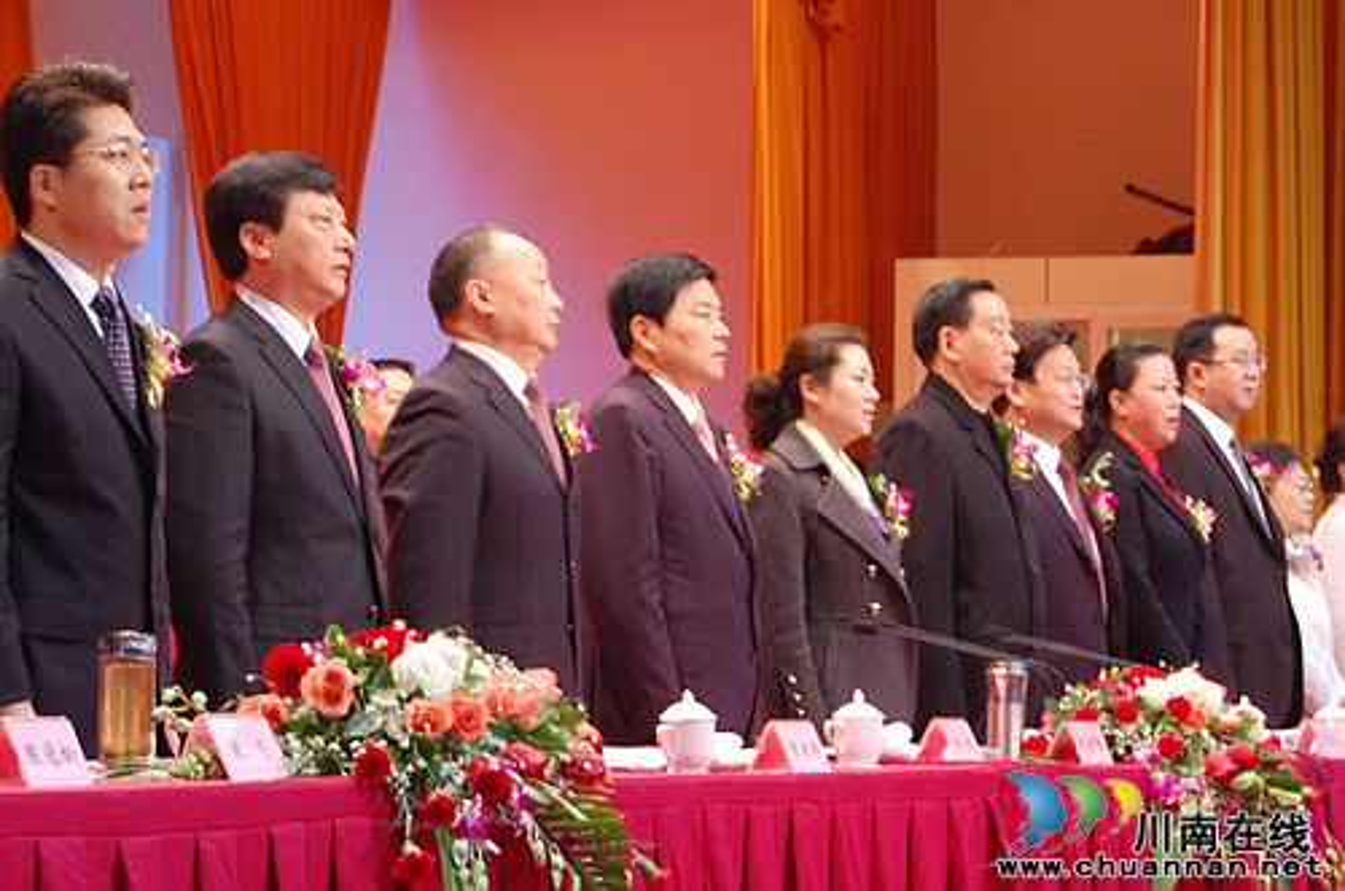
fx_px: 3075
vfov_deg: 16.5
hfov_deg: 24.7
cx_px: 672
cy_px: 446
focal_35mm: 82
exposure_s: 1/6
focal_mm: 55
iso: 800
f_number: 5.6
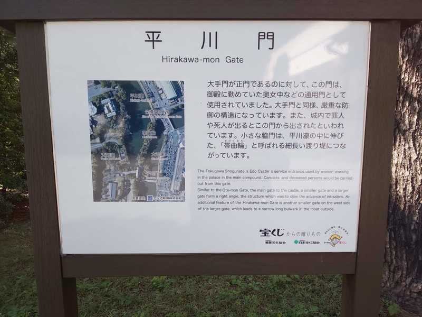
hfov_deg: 81.7
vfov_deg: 66.0
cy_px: 158
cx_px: 211
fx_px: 244
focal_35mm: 20
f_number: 1.94
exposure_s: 1/139
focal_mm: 3.45
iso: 28
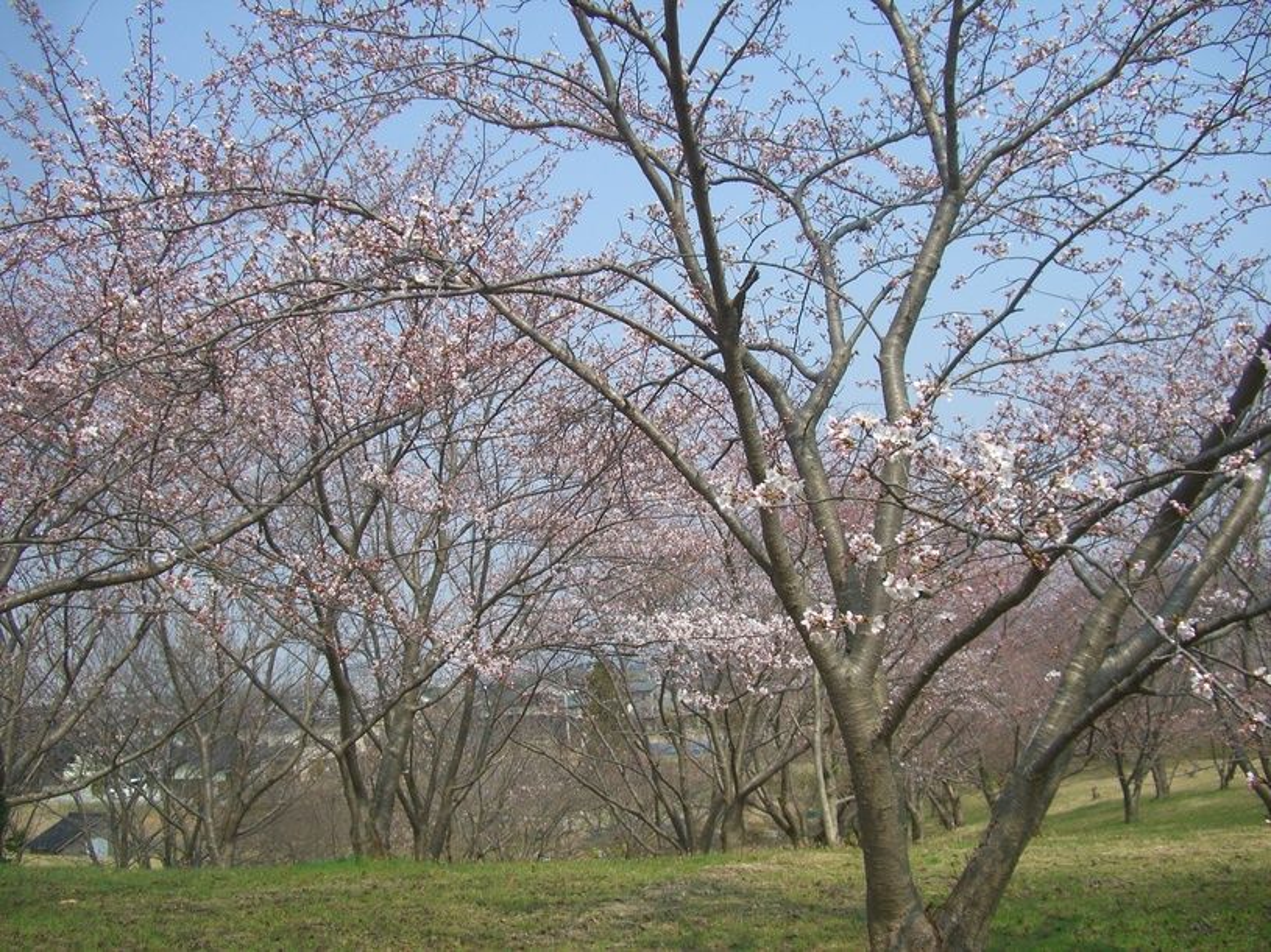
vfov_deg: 37.7
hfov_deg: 49.0
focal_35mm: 38
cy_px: 476
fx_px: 1395
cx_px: 636
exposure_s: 1/250
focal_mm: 7.9
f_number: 5.6
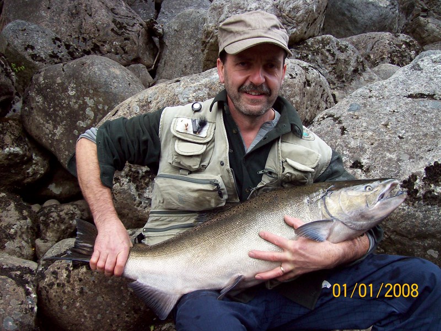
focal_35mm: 36
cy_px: 166
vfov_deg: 39.6
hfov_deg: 51.4
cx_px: 220
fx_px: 458
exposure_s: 1/259
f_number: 2.7
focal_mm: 6
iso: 80
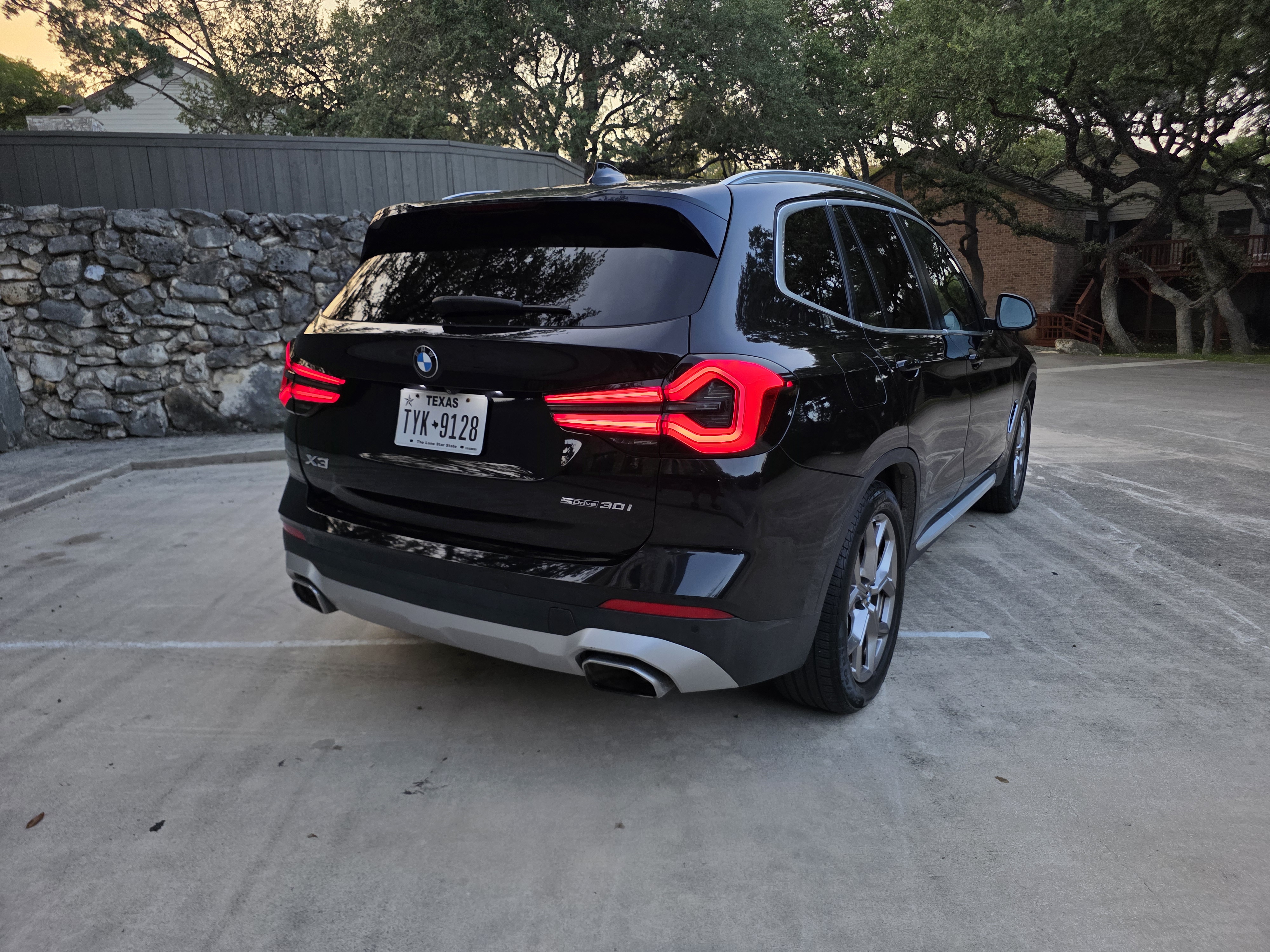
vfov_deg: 58.9
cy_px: 476
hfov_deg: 73.9
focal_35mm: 23
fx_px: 844
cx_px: 635
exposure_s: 1/180
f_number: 1.7
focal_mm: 6.3
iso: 125
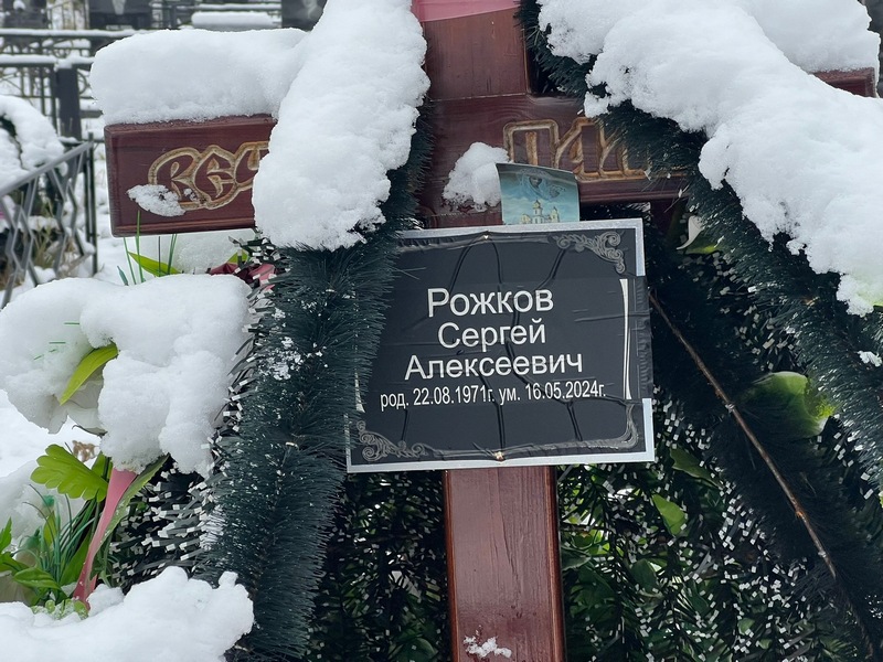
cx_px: 442
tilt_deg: -10.4
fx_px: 1964
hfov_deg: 25.3
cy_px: 331
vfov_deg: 19.1
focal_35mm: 77
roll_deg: +3.3
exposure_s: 1/99
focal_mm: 9
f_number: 2.8
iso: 80
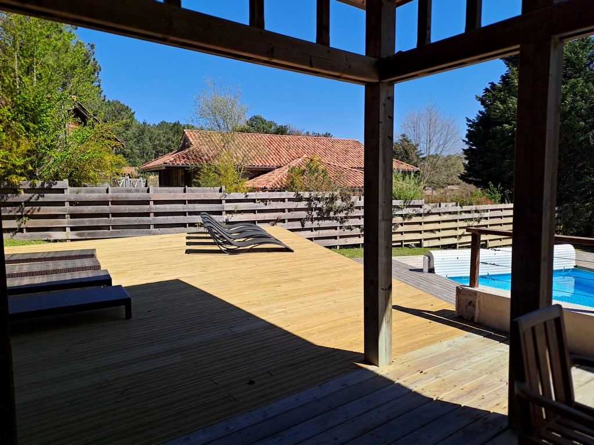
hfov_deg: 69.4
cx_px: 297
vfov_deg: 54.9
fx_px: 429
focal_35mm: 25
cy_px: 222
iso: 32
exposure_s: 1/1629
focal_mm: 4.65
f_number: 1.8
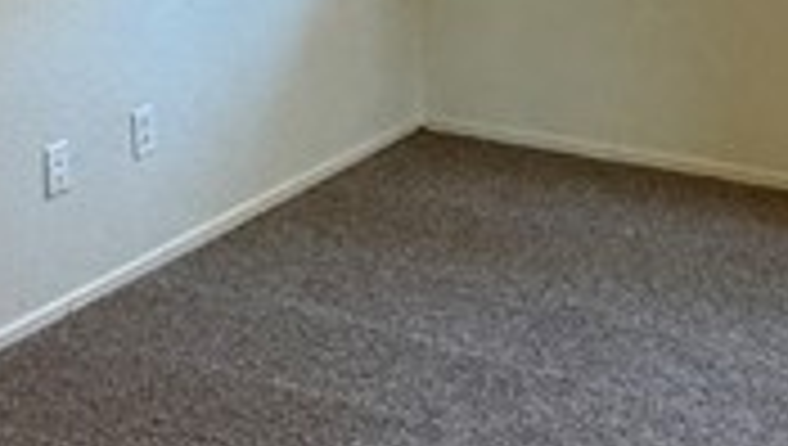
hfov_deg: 23.9
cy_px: -185
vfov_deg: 13.0
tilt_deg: -6.5
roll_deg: +0.6
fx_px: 1862
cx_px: 374
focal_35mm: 89
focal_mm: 2.22
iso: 320
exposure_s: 1/60
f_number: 2.2
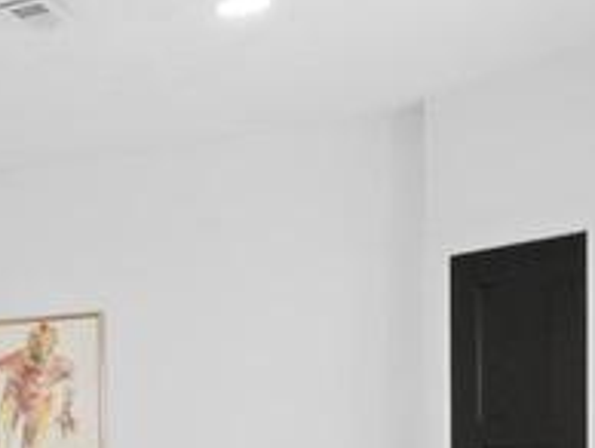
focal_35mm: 71
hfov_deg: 18.4
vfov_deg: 20.1
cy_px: 456
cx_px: -589
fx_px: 1222
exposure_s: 1/13
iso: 1250
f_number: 7.1
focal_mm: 14
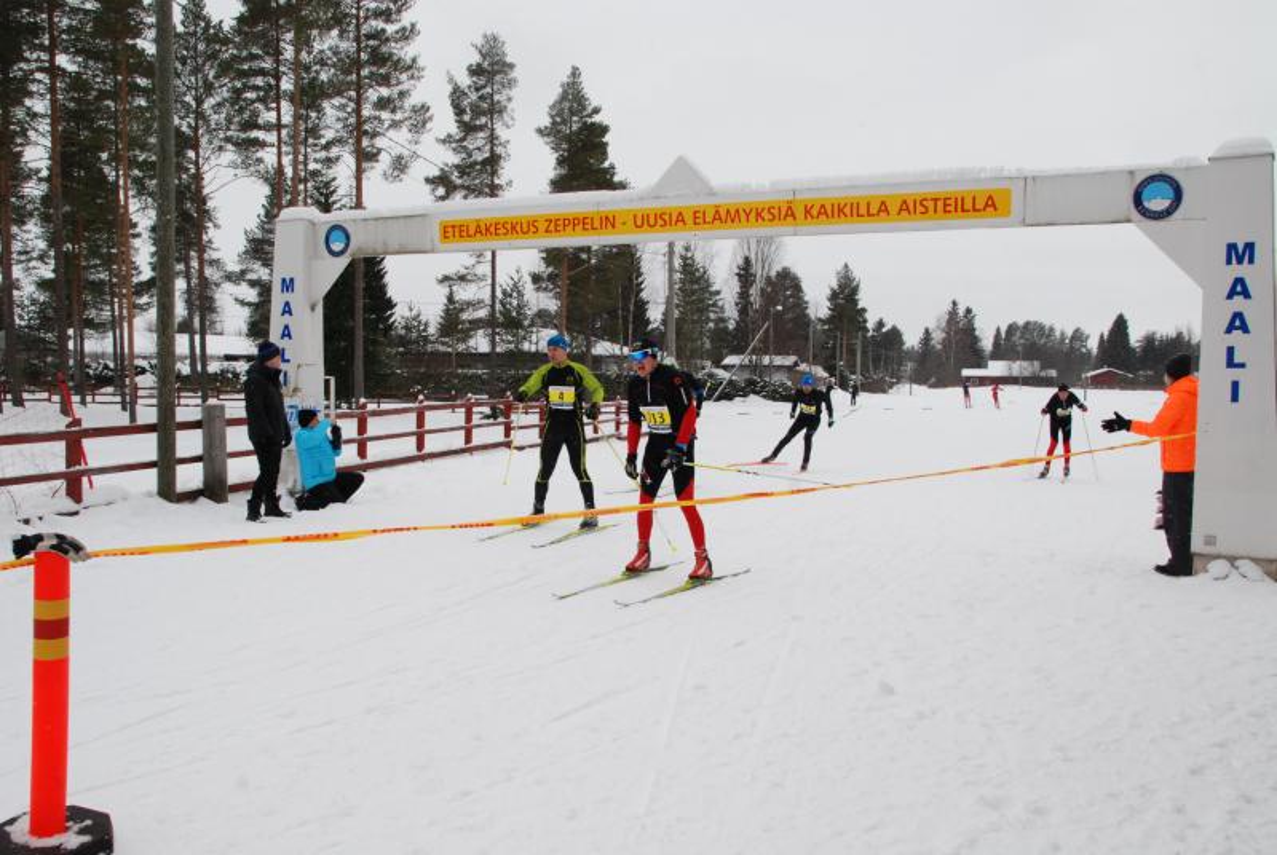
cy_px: 428
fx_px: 1172
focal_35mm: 33
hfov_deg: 57.2
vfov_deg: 40.1
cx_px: 638
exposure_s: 1/500
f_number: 11
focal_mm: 22
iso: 800
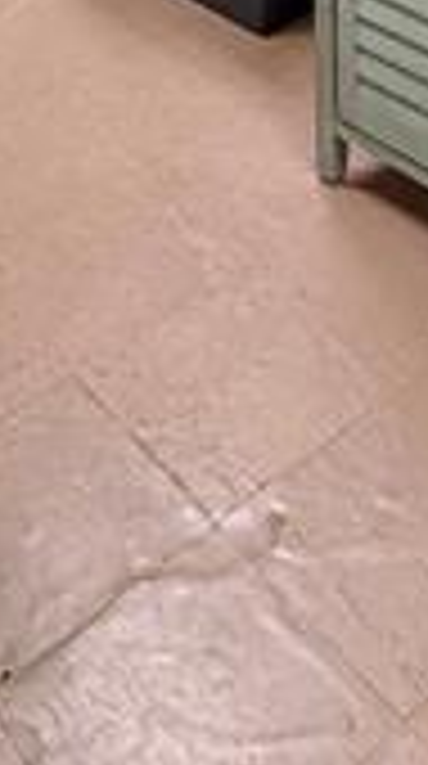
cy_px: -594
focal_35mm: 69
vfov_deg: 21.2
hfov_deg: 17.3
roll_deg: -0.1
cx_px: 306
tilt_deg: -3.3
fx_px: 1399
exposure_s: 1/120
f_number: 2.2
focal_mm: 2.22
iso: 100
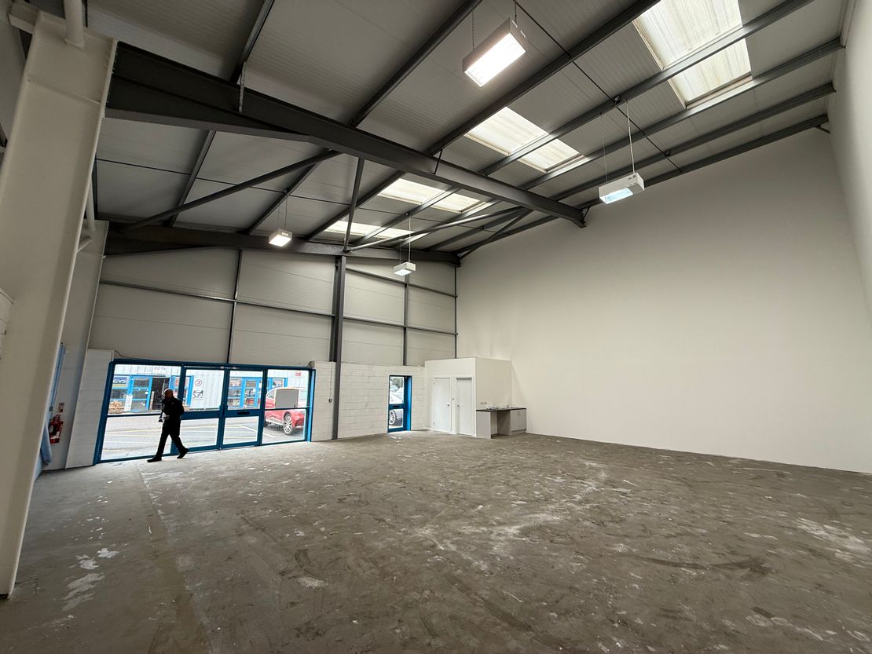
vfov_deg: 85.7
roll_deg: -1.1
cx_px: 436
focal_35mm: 14
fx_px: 353
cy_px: 327
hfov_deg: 102.1
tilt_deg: +8.7
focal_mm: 2.22
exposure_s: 1/143
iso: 64
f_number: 2.2
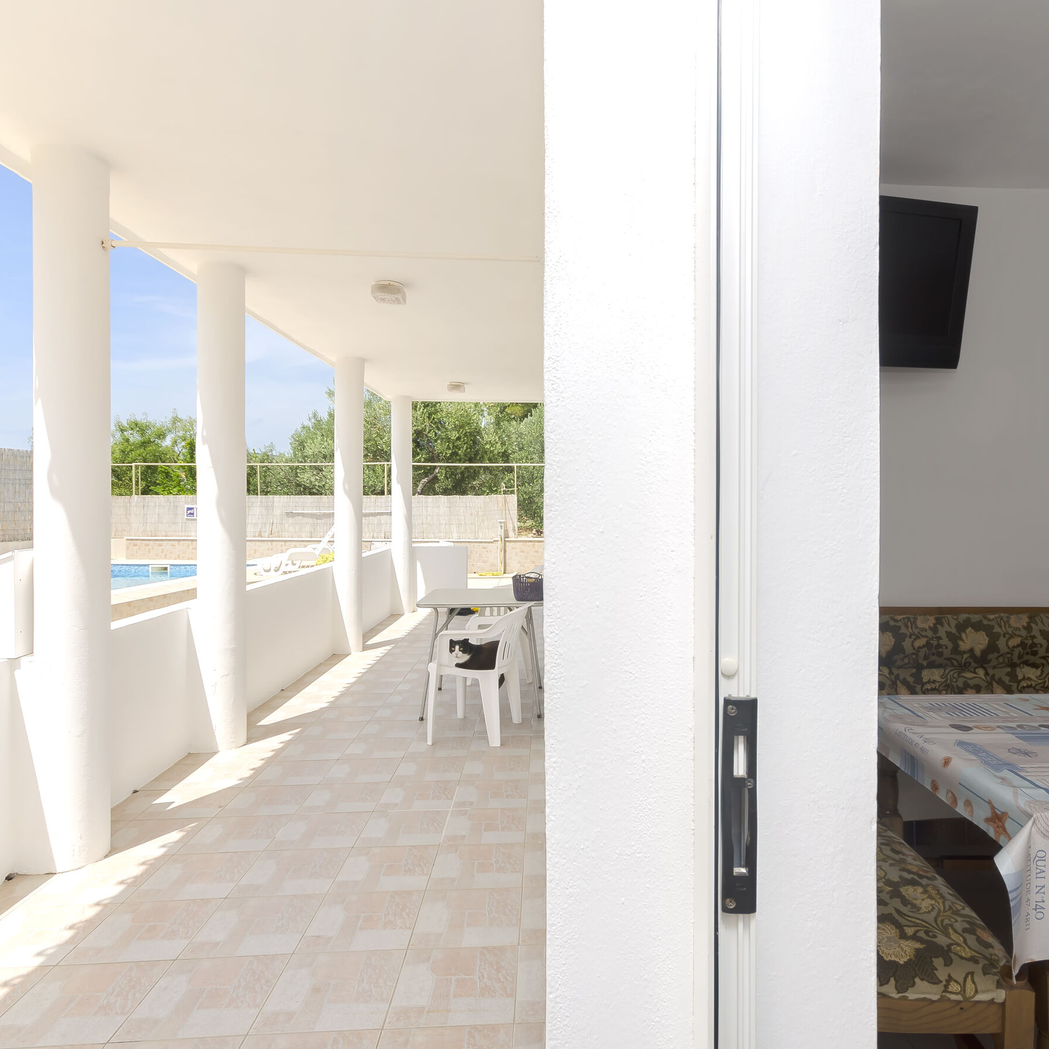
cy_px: 506
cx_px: 583
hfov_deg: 74.6
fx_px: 686
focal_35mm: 20
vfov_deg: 74.8
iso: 100
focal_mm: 10
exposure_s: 1/200
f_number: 8
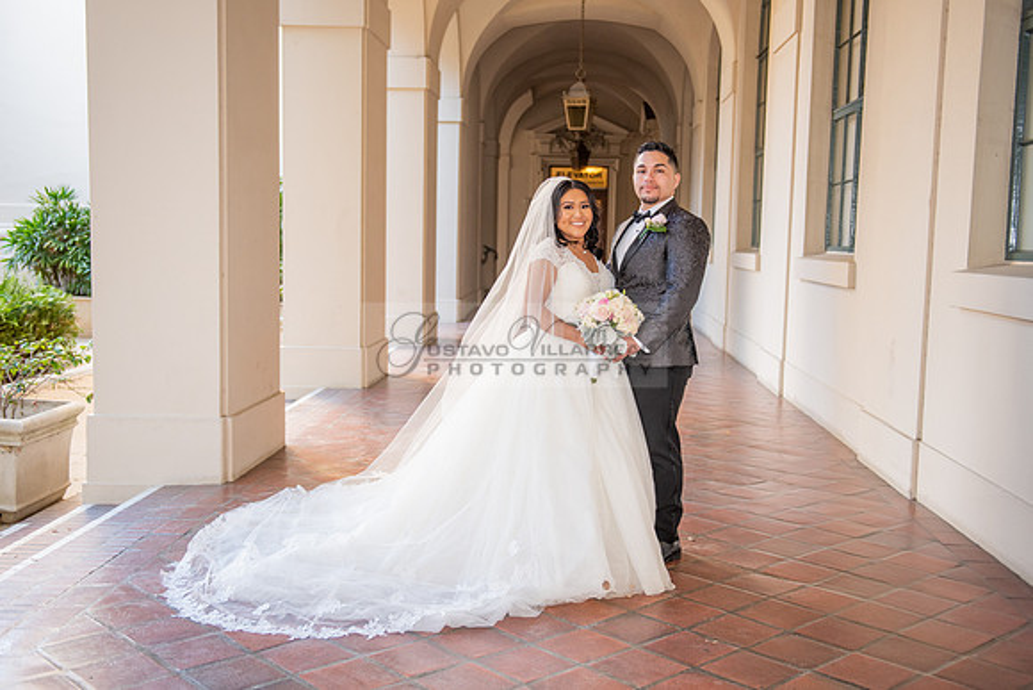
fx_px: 1122
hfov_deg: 49.4
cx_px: 516
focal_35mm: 39
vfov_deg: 34.2
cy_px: 345
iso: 800
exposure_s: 1/160
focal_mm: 36
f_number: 2.8
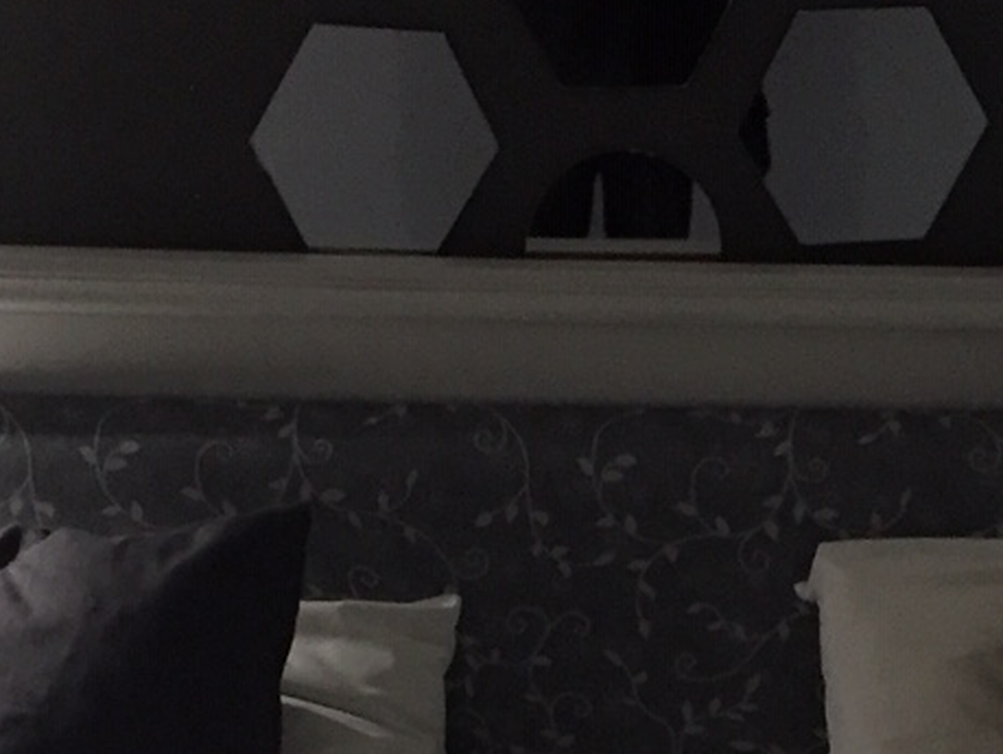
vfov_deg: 13.5
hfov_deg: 19.0
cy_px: 1165
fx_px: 2987
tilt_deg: -25.2
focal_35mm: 103
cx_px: 610
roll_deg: -3.6
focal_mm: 4.15
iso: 250
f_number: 2.2
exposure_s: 1/33
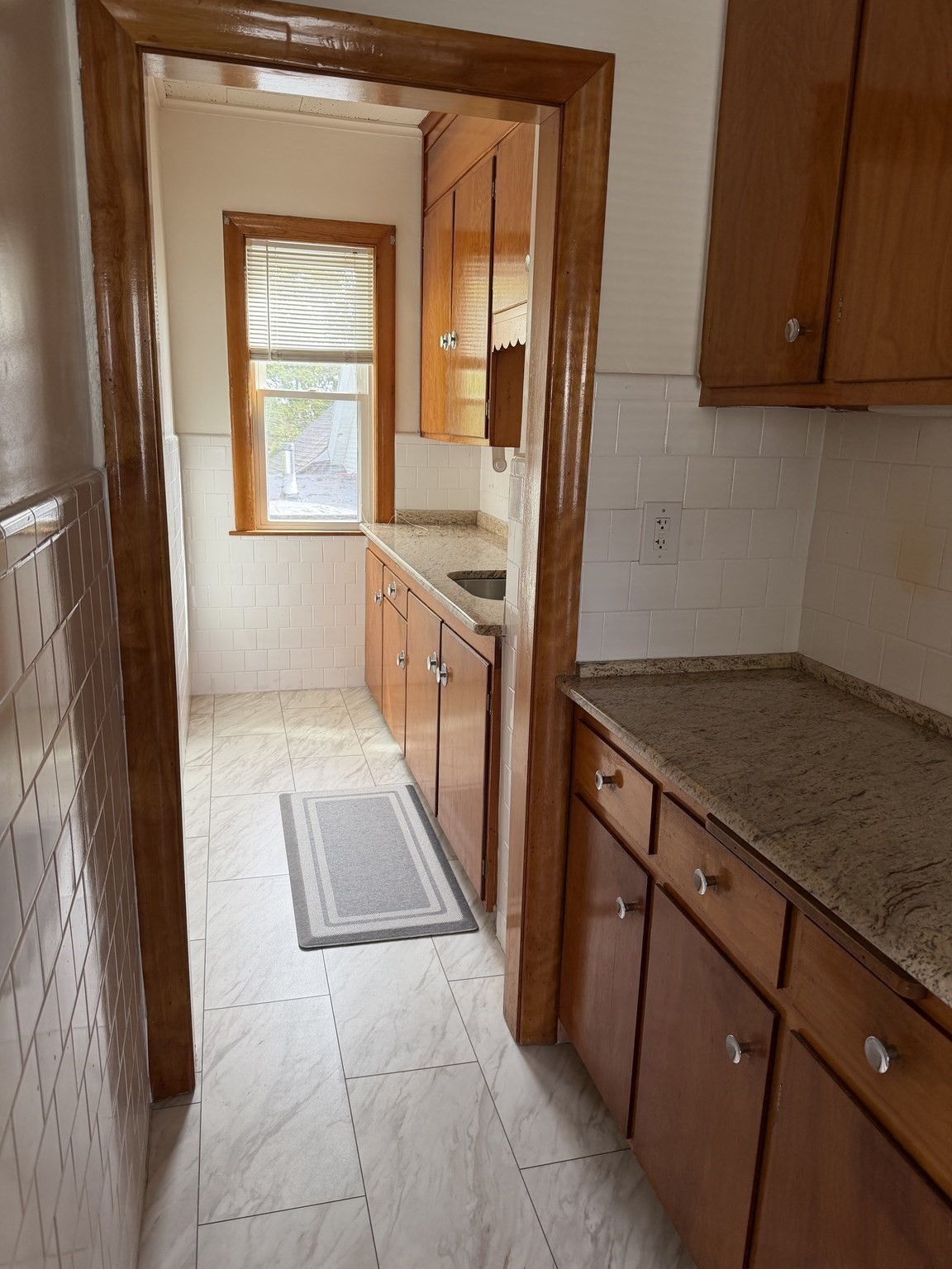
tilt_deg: -12.1
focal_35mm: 24
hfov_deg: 56.8
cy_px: 634
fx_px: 880
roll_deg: -0.9
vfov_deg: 71.6
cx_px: 476
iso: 125
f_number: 1.78
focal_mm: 6.76
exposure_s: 1/132
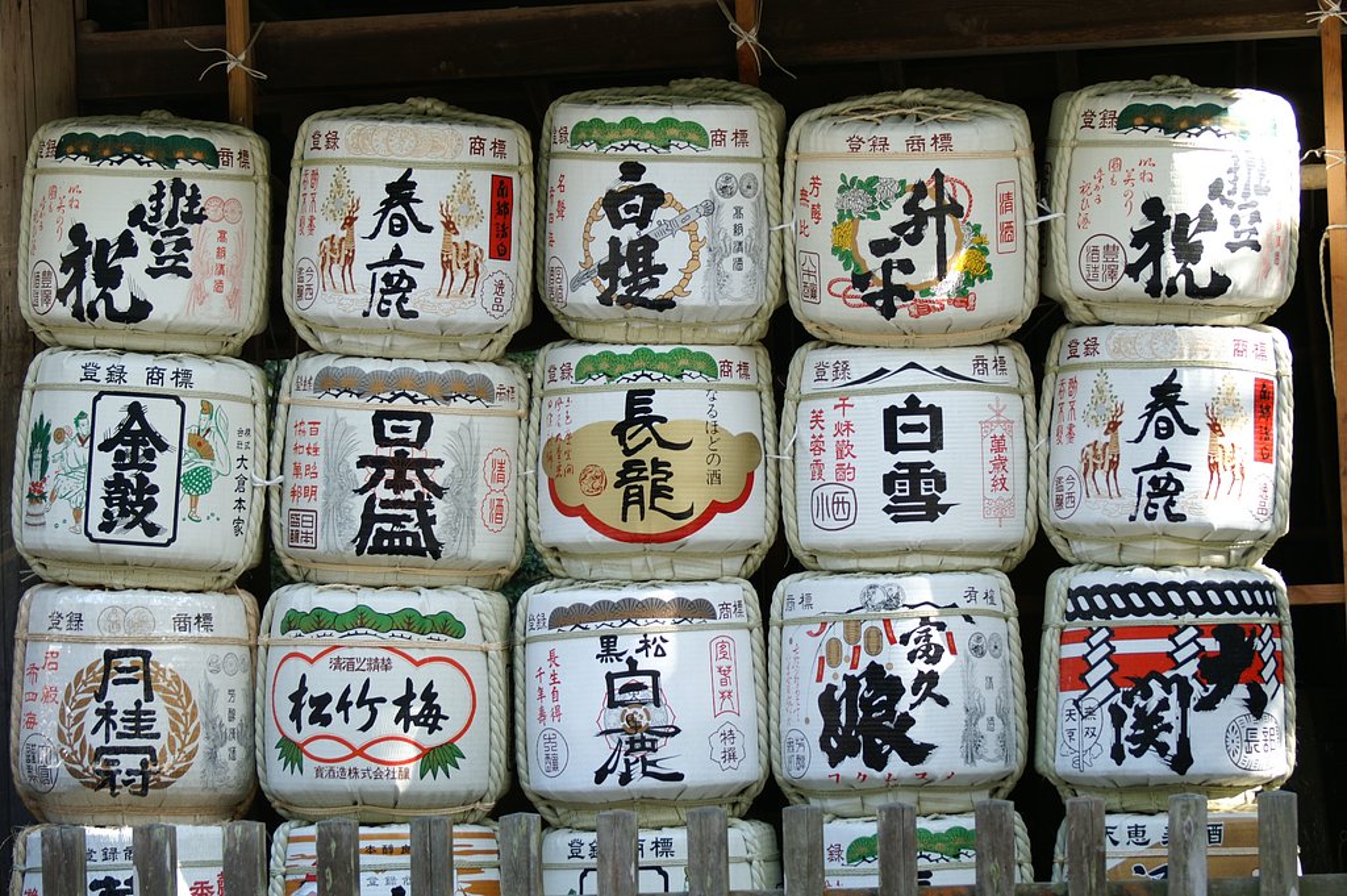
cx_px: 674
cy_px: 448
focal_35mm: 112
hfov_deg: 18.2
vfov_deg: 12.2
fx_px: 4206
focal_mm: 75
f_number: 5.6
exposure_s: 1/60
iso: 200
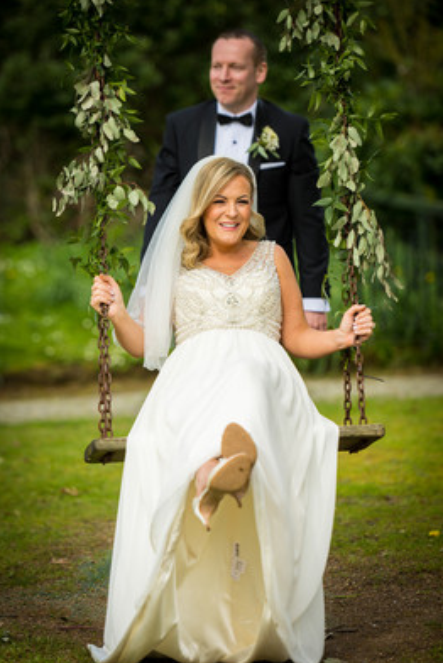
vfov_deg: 13.0
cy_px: 333
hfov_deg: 8.7
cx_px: 222
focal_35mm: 158
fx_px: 2911
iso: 100
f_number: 2.8
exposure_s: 1/500
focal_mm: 155
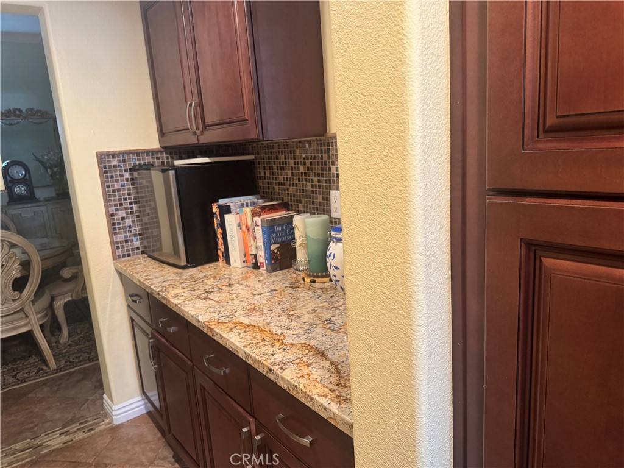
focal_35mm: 24
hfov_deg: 71.6
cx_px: 312
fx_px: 433
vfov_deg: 56.8
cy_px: 234
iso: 250
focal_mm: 6.76
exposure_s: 1/60
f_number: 1.78
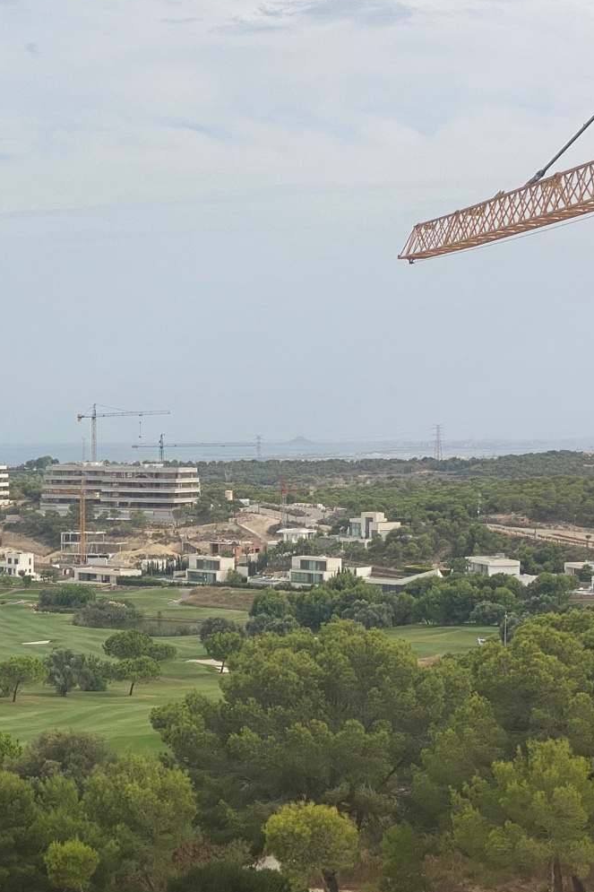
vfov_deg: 23.4
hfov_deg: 15.4
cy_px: 482
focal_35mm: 87
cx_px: -4
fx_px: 2154
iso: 20
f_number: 2
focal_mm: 6
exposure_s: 1/1776
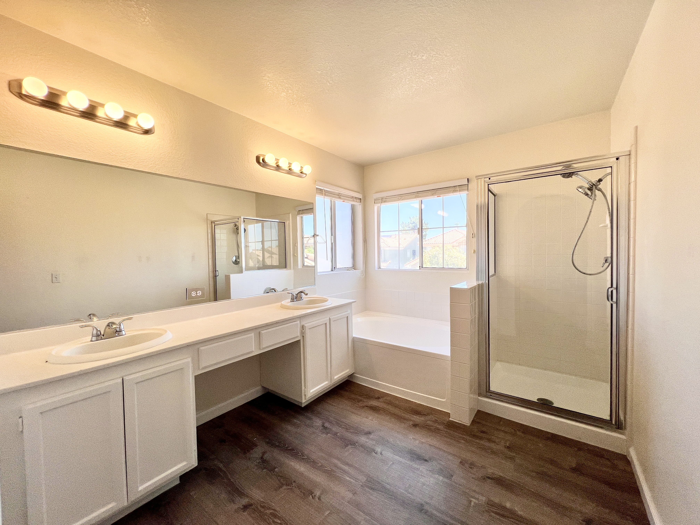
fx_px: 263
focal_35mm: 13
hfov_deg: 106.2
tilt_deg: -2.3
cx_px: 350
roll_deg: +0.9
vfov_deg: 89.9
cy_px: 262
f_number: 1.8
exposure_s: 1/311
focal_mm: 1.57
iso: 32
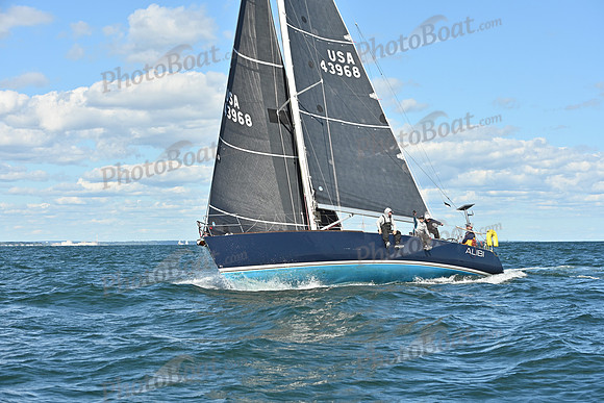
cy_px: 202
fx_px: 1376
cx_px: 302
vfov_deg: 16.7
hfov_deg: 24.8
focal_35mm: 82
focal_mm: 82
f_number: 6.3
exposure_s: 1/1600
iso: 320
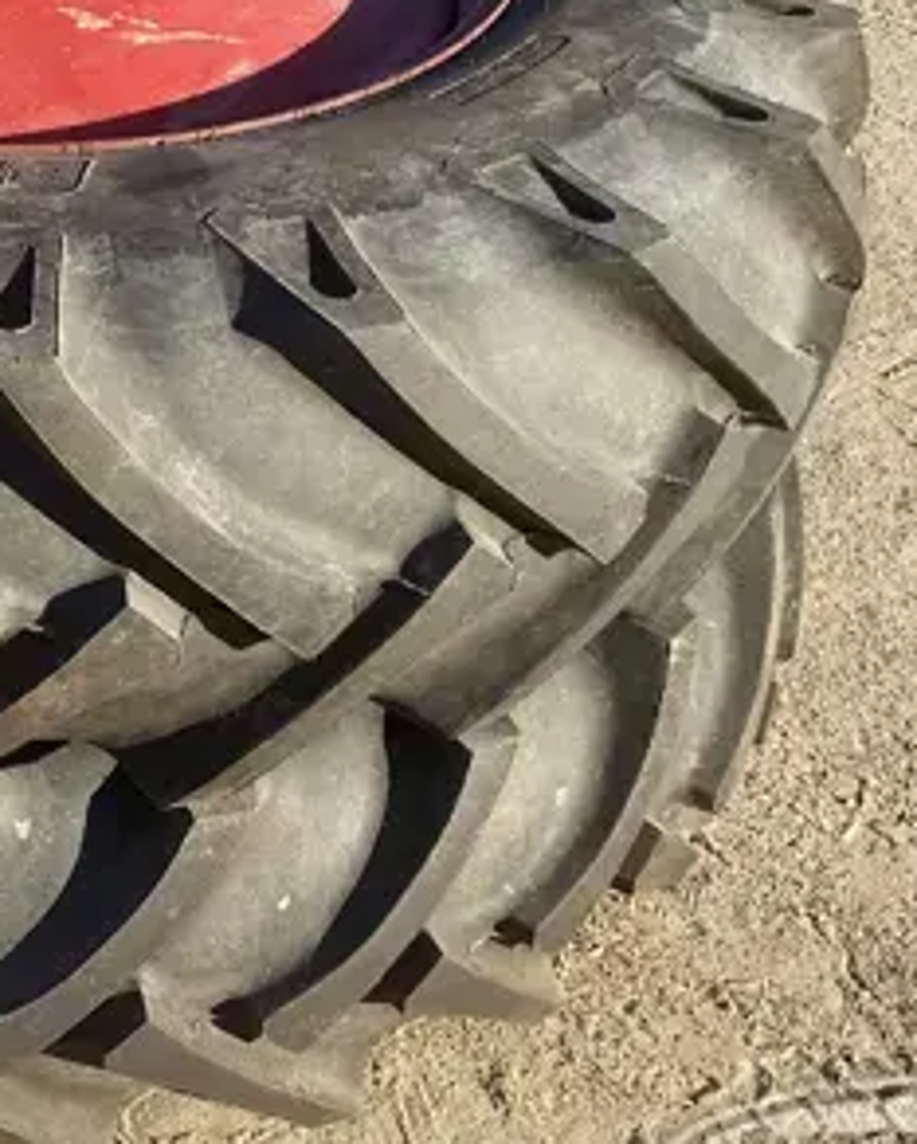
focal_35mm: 62
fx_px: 2101
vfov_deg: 30.3
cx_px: 86
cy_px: 404
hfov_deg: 23.9
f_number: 1.8
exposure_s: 1/728
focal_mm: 3
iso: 25
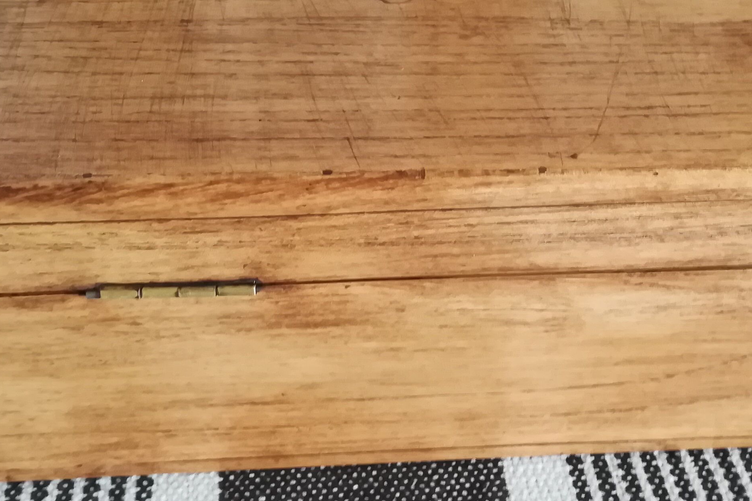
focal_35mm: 57
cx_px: 501
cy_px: 275
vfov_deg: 23.8
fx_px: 1191
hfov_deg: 34.7
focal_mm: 3.83
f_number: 2.2
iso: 400
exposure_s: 1/25
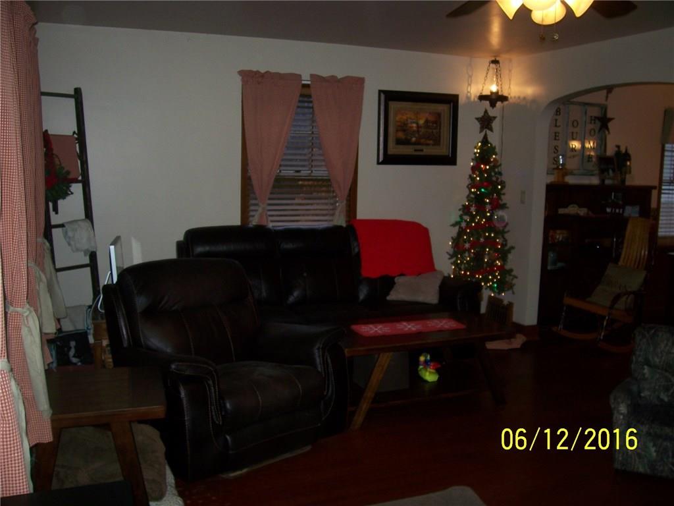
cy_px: 253
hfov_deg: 54.0
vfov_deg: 41.8
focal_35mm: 34
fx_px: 662
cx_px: 337
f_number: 2.7
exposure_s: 1/60
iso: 80
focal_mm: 5.6
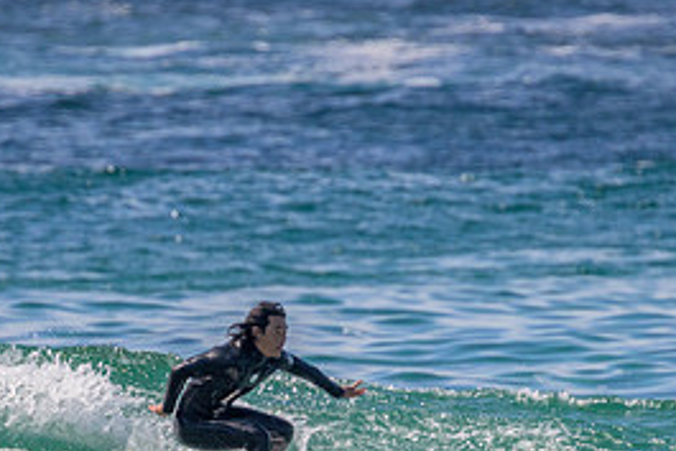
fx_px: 32840
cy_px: 483
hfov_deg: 1.2
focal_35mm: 1748
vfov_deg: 0.8
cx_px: 357
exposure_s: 1/2000
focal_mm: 800
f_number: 11
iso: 1250
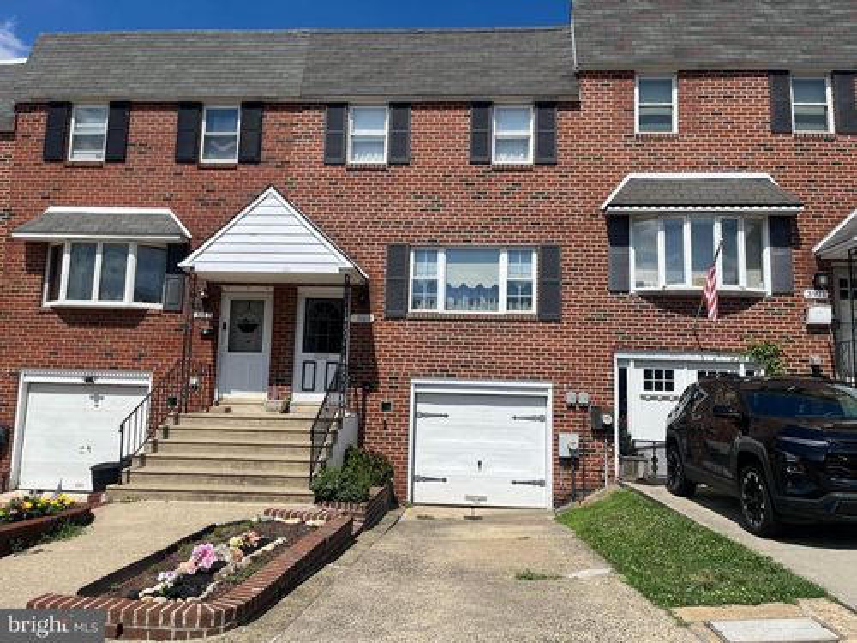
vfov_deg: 53.1
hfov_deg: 67.3
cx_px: 428
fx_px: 644
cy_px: 322
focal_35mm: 26
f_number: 1.6
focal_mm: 5.1
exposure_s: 1/5848
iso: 50
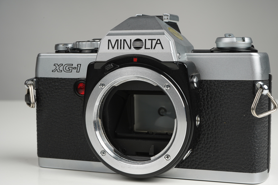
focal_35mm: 66
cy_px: 103
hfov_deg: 30.5
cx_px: 151
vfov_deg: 20.6
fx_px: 510
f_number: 18
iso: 160
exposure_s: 1/160
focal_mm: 58
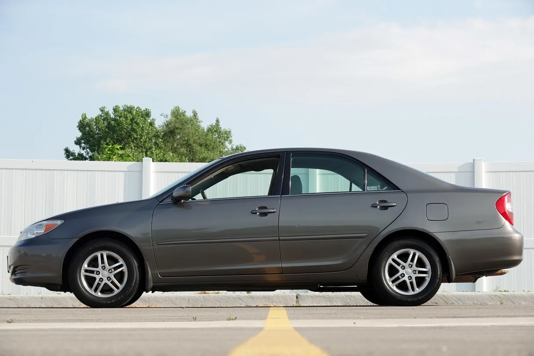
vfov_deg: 13.2
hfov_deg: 19.6
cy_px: 178
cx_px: 267
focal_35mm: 104
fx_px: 1543
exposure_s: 1/500
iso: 100
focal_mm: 38.04
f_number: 4
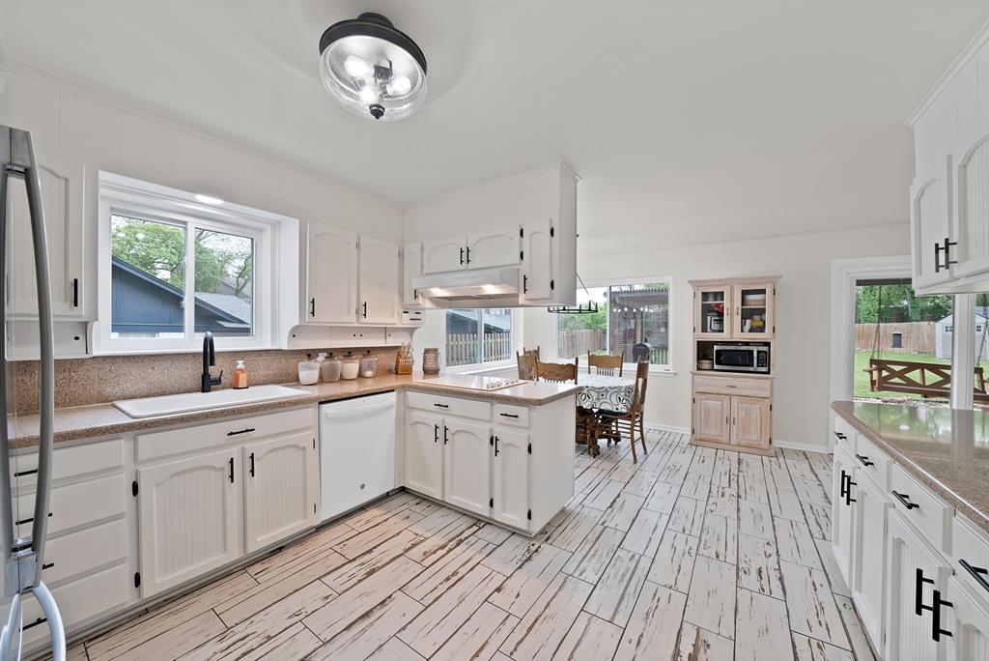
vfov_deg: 90.1
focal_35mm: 12
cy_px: 330
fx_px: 330
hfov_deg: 112.6
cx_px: 494
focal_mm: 12
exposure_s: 1/6
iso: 640
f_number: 9
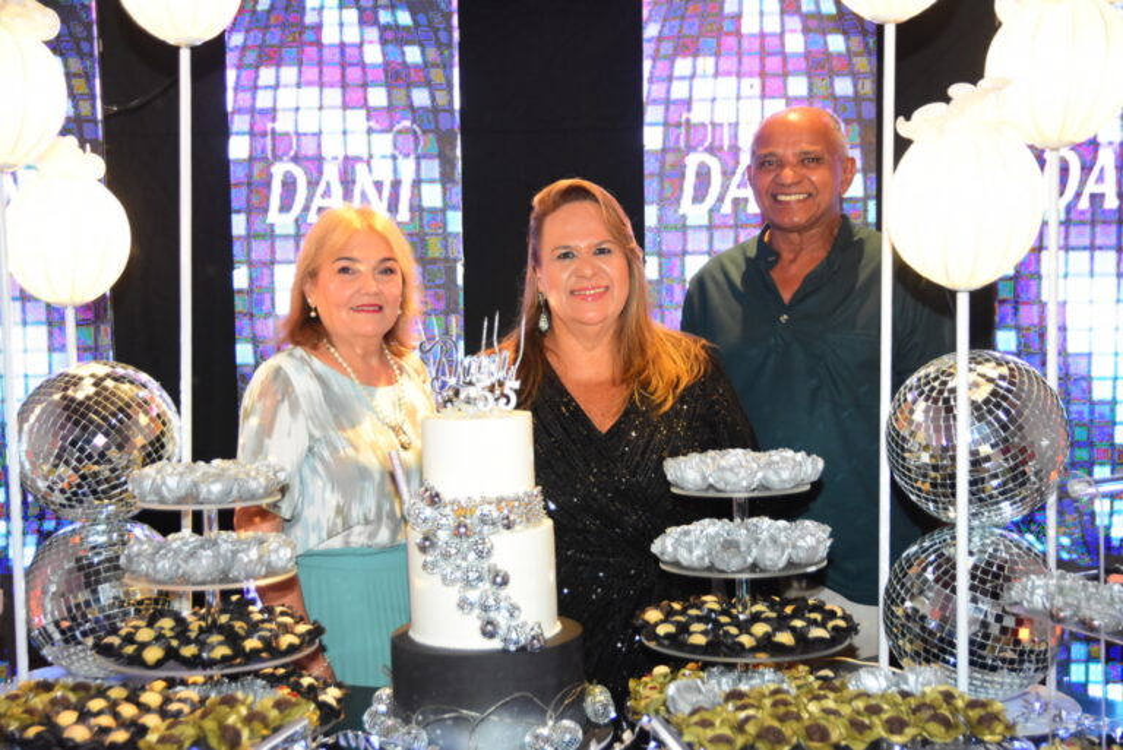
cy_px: 375
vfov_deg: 30.9
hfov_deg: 44.9
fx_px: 1358
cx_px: 562
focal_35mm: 44
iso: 1600
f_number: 2.8
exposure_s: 1/200
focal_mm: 29
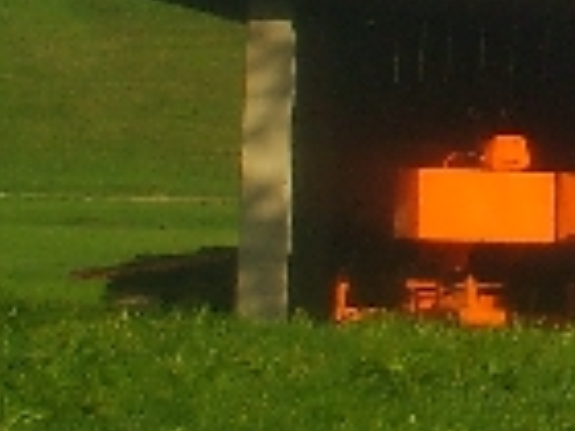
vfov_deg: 3.2
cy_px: -476
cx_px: 1446
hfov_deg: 4.2
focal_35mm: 463
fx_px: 7691
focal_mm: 13.7
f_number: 4.2
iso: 50
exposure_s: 1/350
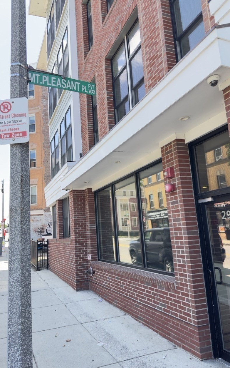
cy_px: 188
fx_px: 261
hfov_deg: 47.4
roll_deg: +1.9
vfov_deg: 70.4
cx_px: 93
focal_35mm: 26
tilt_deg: +10.9
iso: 80
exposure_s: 1/349
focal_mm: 6.86
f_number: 1.78
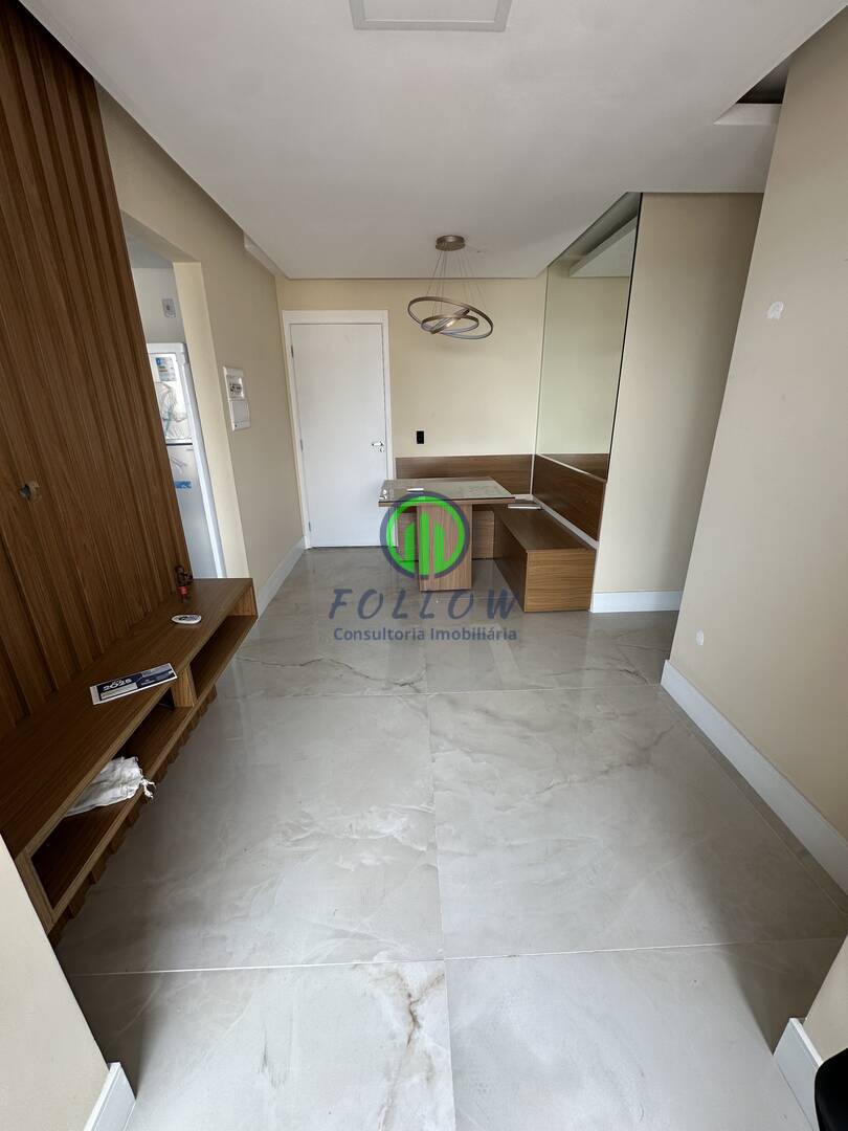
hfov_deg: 85.7
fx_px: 457
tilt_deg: -19.9
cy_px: 566
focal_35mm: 14
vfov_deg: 102.1
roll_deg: -0.2
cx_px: 424
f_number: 2.2
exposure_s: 1/99
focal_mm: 2.22
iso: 50
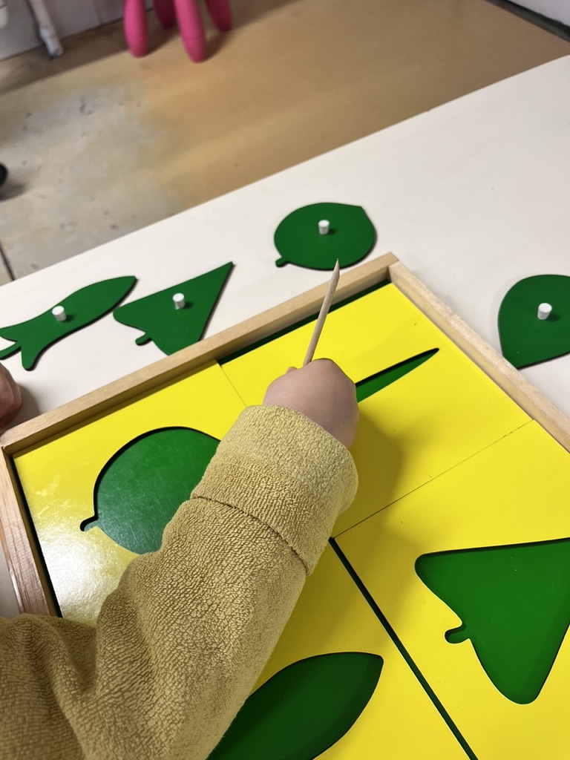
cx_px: 285
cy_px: 380
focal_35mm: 26
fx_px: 571
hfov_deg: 53.1
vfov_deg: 67.3
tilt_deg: -52.8
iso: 100
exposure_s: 1/100
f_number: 1.6
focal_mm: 5.1
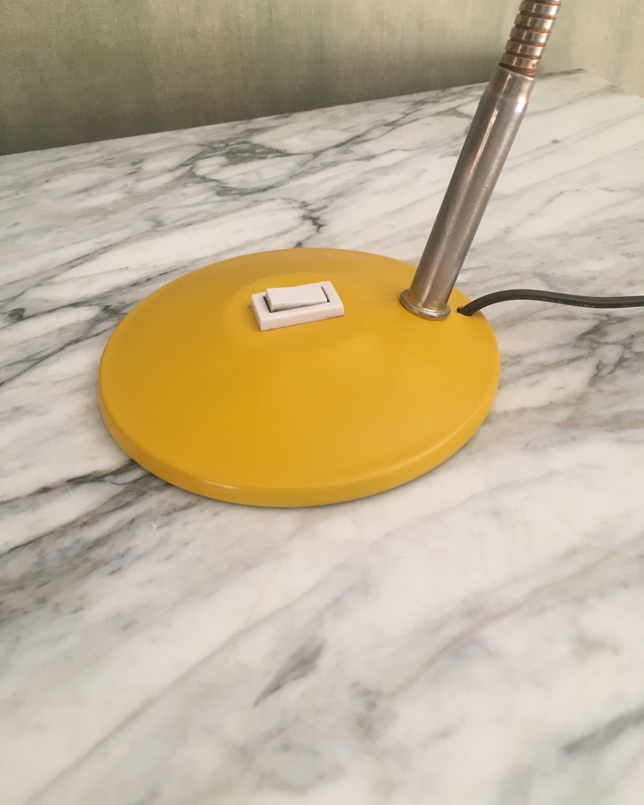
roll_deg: +3.8
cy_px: 388
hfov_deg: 47.1
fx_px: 739
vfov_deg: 57.2
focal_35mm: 31
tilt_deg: -39.1
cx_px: 322
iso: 100
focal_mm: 4.15
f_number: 2.2
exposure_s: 1/33
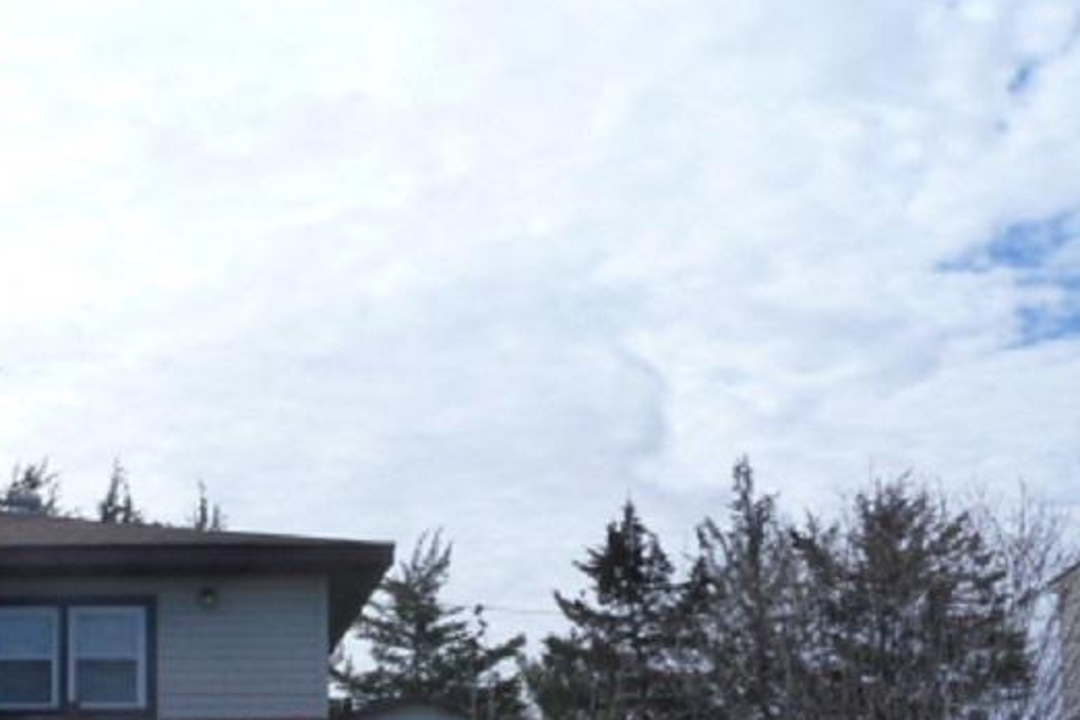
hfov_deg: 36.1
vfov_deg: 25.2
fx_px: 1530
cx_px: 74
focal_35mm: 51
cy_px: 726
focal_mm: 4.1
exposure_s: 1/500
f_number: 5.6
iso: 125
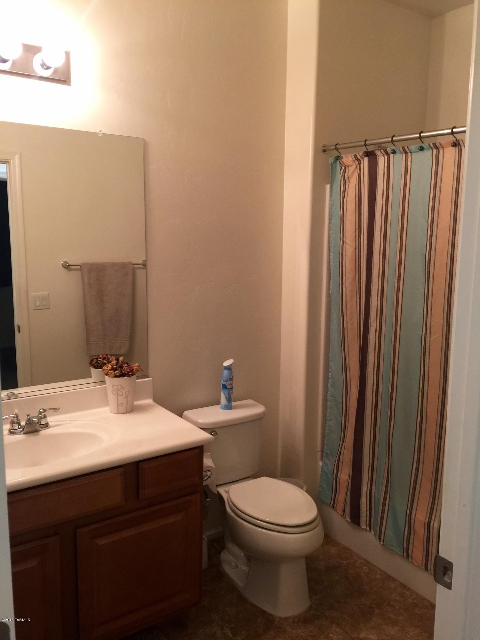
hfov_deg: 48.2
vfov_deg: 61.7
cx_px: 240
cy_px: 320
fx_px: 536
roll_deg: -0.3
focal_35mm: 29
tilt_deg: -9.0
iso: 64
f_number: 2.2
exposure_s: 1/15
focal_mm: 4.15
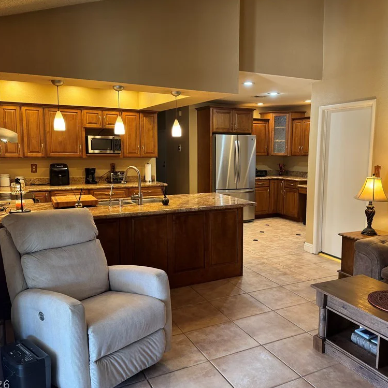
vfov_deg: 55.6
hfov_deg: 55.5
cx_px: 219
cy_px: 194
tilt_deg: -7.1
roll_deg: -0.3
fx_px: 368
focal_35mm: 29
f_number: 1.78
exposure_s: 1/60
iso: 250
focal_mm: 6.76
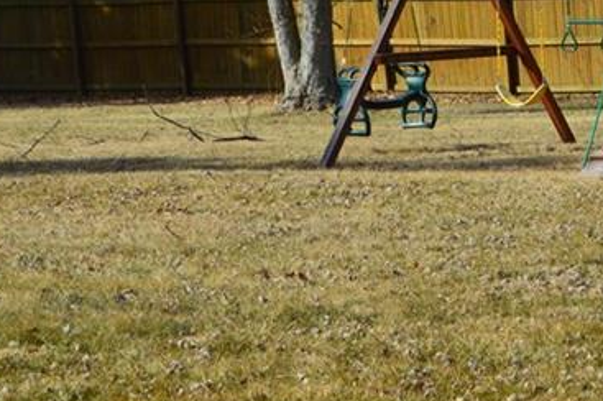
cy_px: -48
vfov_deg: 7.2
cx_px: 792
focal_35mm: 188
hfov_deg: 10.7
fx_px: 3153
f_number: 11
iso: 400
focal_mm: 45
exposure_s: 1/500
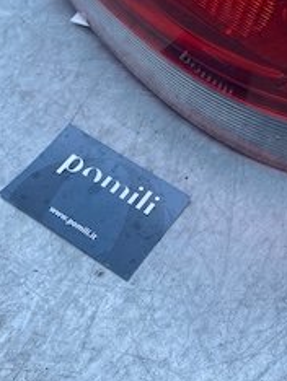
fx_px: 783
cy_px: -2
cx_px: 323
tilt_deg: -45.3
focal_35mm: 71
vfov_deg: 25.9
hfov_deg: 19.8
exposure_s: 1/762
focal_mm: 4.25
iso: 32
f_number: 1.8
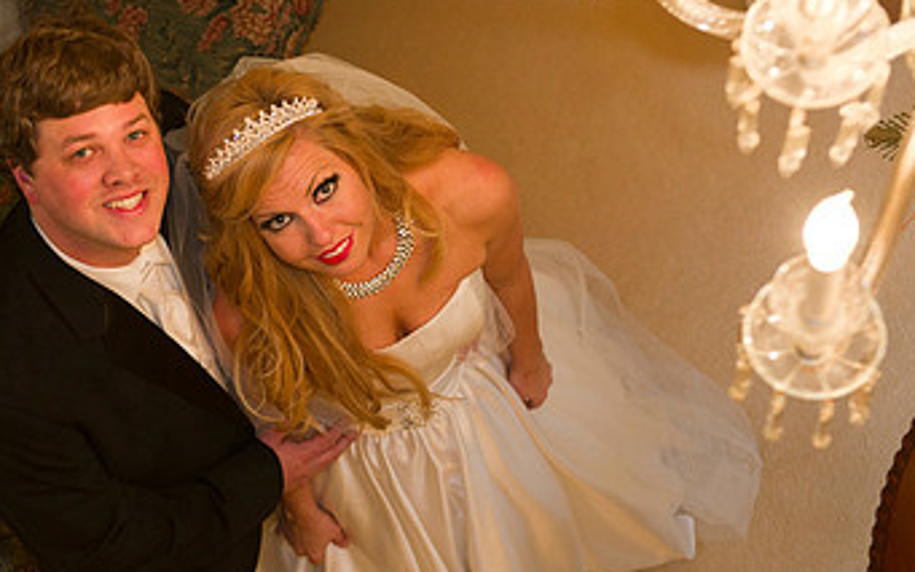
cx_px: 282
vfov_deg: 13.5
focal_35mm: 97
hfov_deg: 21.3
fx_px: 2418
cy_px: 352
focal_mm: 56
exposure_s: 1/80
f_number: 4
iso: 1250
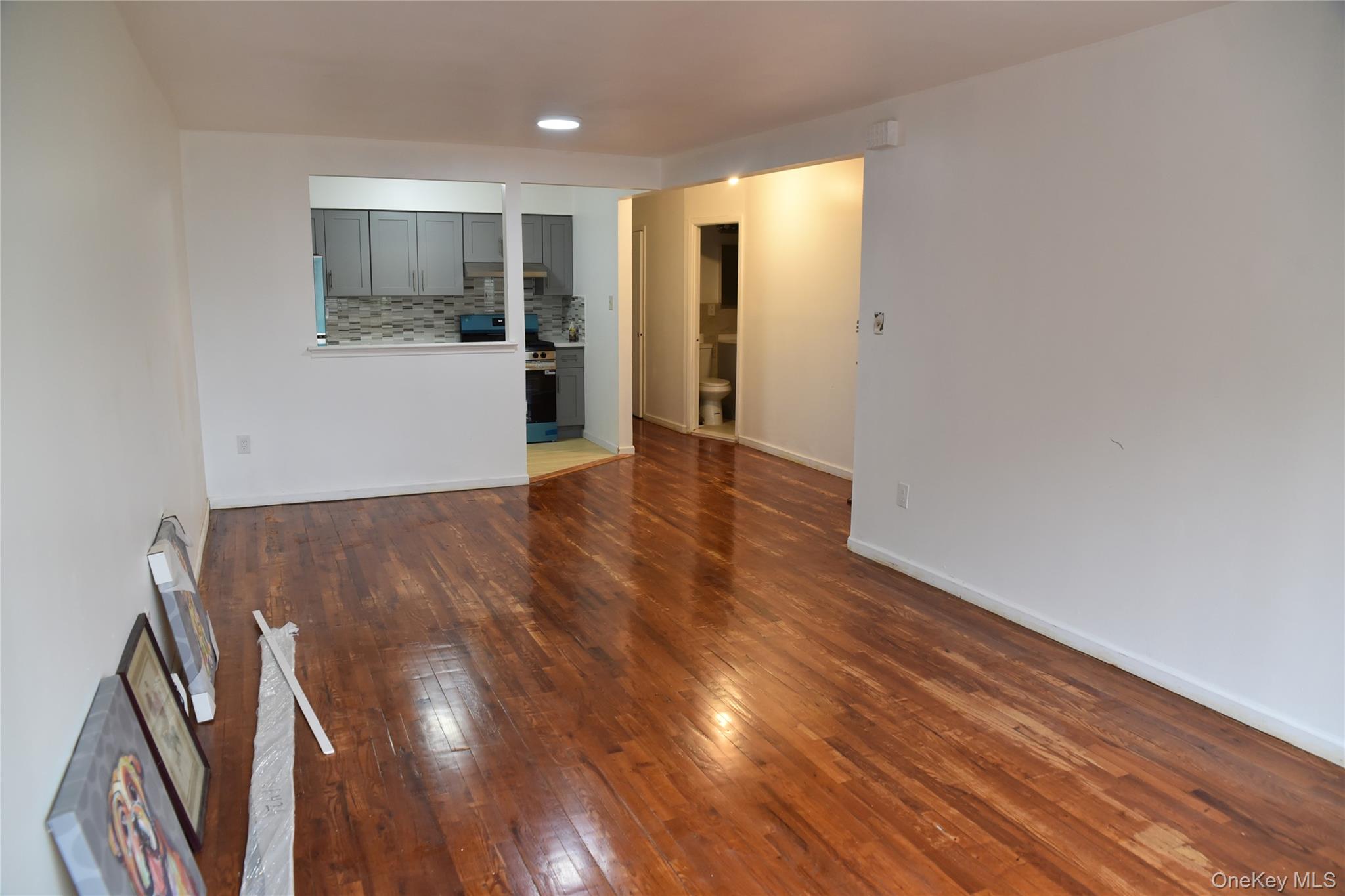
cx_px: 672
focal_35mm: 24
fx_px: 897
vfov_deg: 53.1
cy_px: 448
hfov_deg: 73.7
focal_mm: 24
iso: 1600
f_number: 5
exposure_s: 1/100
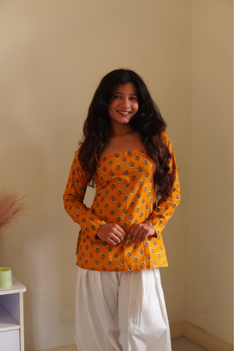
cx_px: 117
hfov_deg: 29.9
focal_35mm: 45
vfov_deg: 43.6
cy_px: 176
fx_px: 438
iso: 400
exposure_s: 1/30
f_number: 2.5
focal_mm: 30
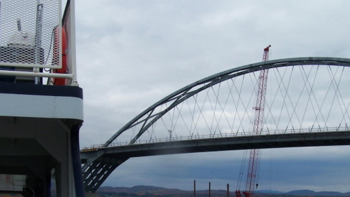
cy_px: 164
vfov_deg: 21.1
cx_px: 175
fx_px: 520
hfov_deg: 37.2
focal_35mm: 56
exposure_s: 1/640
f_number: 4
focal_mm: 6.3
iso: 80
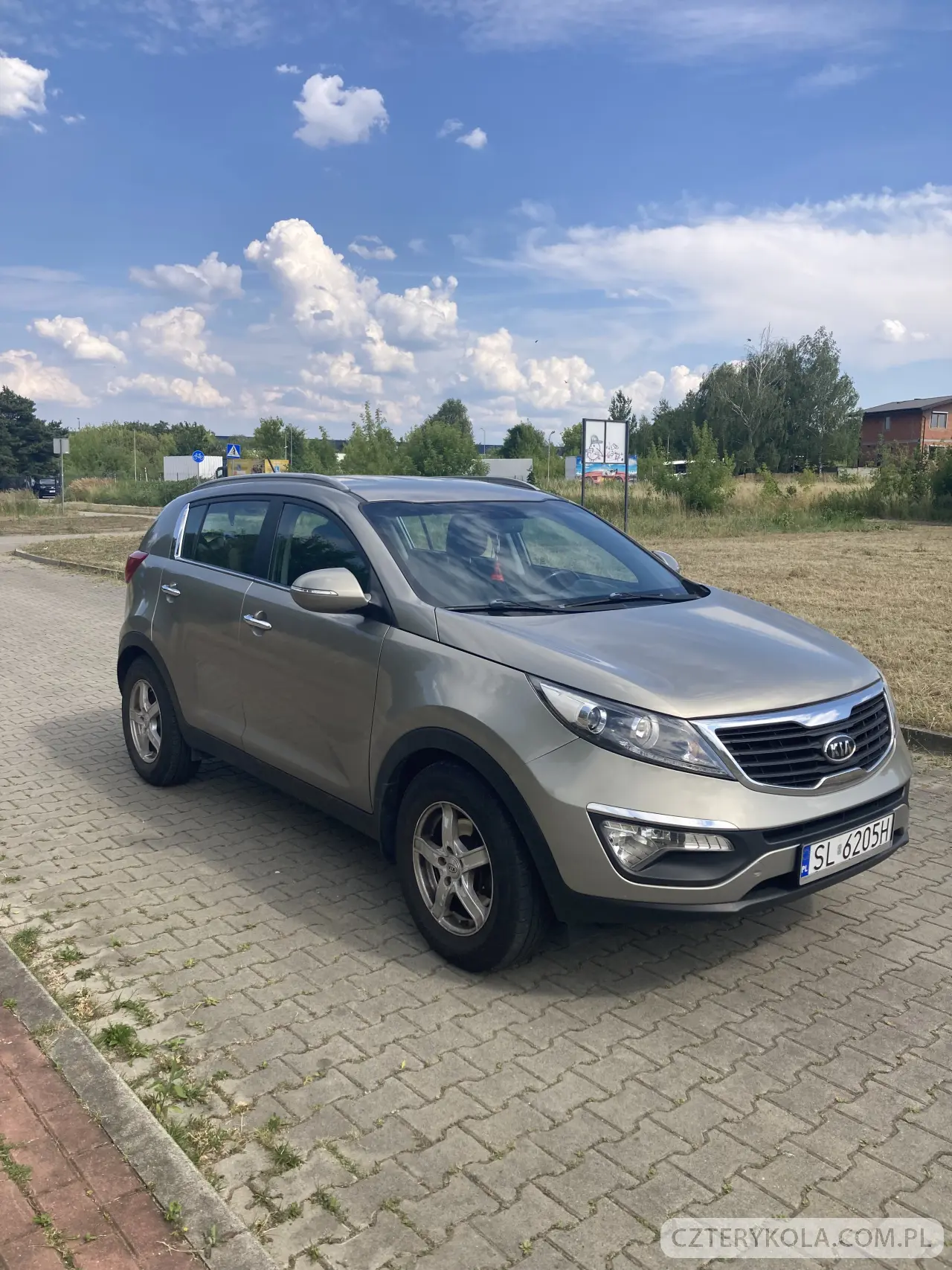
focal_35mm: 28
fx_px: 1027
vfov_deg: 63.4
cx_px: 476
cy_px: 635
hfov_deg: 49.7
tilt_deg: -5.8
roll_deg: -1.8
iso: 20
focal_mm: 3.99
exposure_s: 1/1779
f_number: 1.8
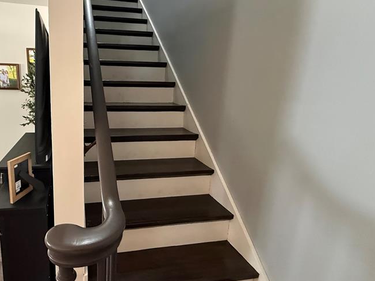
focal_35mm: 22
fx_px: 238
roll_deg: -3.0
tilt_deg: -11.7
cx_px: 120
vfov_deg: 61.1
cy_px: 137
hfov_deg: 73.7
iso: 800
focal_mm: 2.22
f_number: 2.2
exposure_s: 1/60
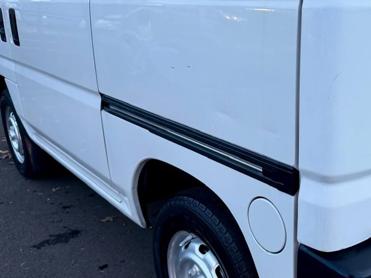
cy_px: 143
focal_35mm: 39
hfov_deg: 45.4
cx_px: 298
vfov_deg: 36.8
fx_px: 418
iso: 200
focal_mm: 6.76
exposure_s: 1/75
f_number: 1.78
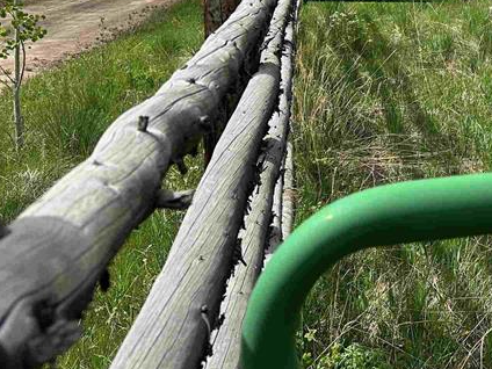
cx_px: 581
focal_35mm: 58
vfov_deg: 23.2
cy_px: -71
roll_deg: -2.1
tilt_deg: -3.1
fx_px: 824
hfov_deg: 29.0
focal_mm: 6.86
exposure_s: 1/2353
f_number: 1.78
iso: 80
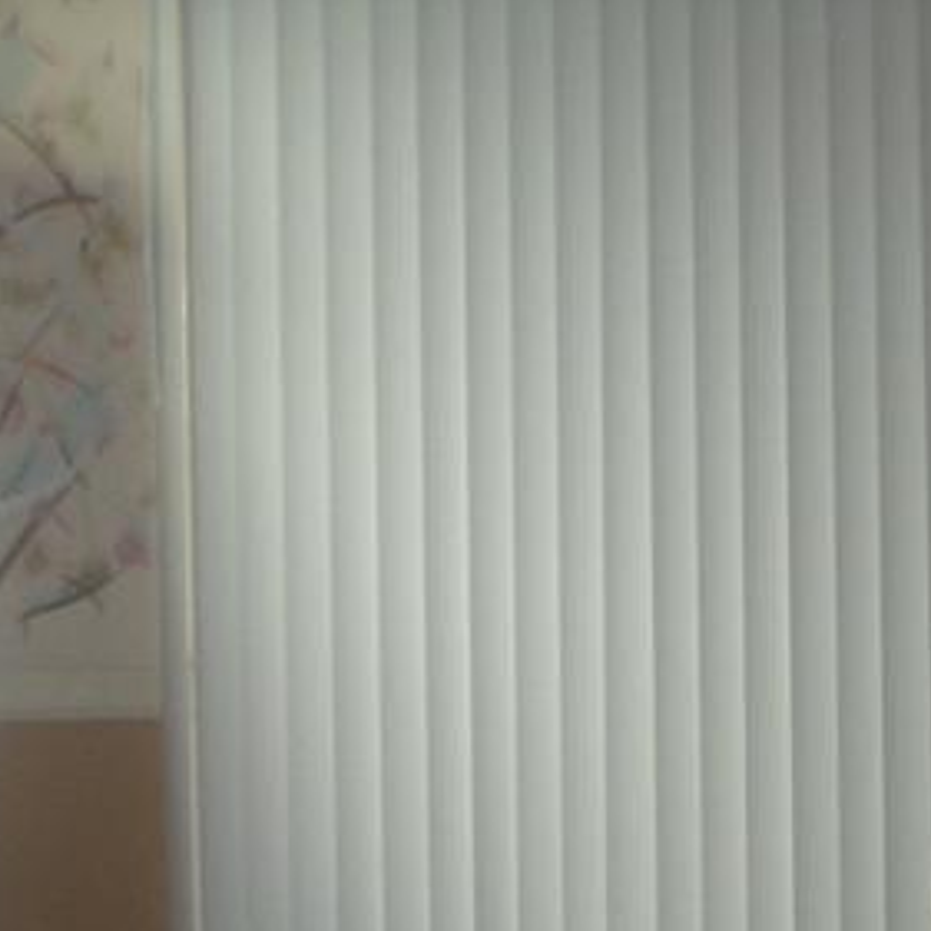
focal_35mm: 84
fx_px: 2556
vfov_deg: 20.6
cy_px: 543
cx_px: 765
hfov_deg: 20.4
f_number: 3.1
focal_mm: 6.3
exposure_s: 1/60
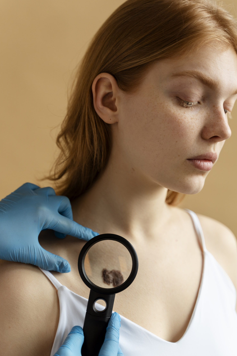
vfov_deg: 29.2
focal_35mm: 69
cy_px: 186
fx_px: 681
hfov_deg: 19.7
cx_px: 131
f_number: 2.8
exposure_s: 1/250
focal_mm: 60
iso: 640
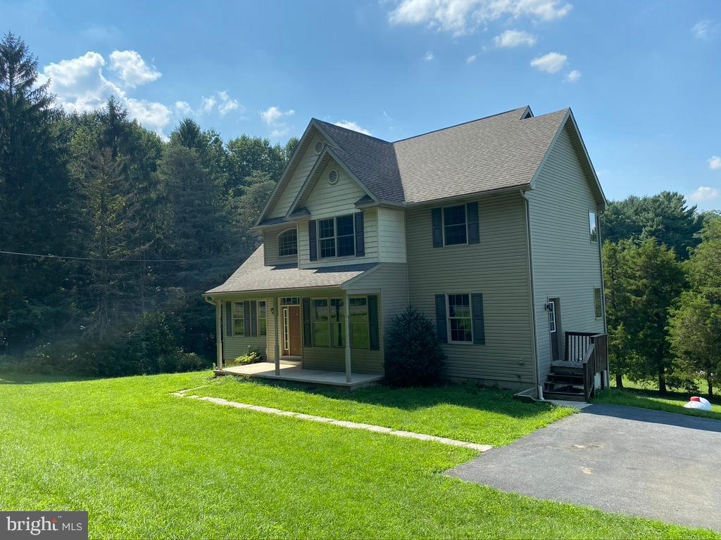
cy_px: 270
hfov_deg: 67.3
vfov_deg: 53.1
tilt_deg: +2.8
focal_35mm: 26
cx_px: 360
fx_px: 542
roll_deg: +1.9
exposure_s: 1/2513
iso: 32
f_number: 1.8
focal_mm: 4.25
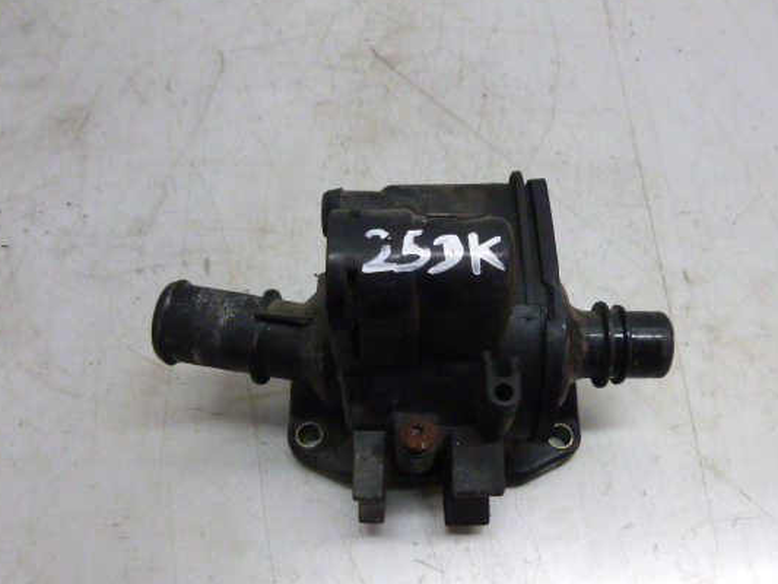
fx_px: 674
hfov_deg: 59.8
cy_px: 330
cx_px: 434
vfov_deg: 46.7
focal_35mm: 30
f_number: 3.9
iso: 400
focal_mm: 4.5
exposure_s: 1/40
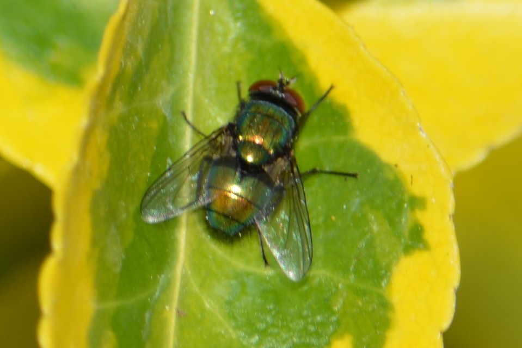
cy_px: 174
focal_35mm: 450
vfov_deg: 3.1
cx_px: 261
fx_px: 6527
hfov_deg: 4.6
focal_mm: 300
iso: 100
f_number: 8
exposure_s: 1/320
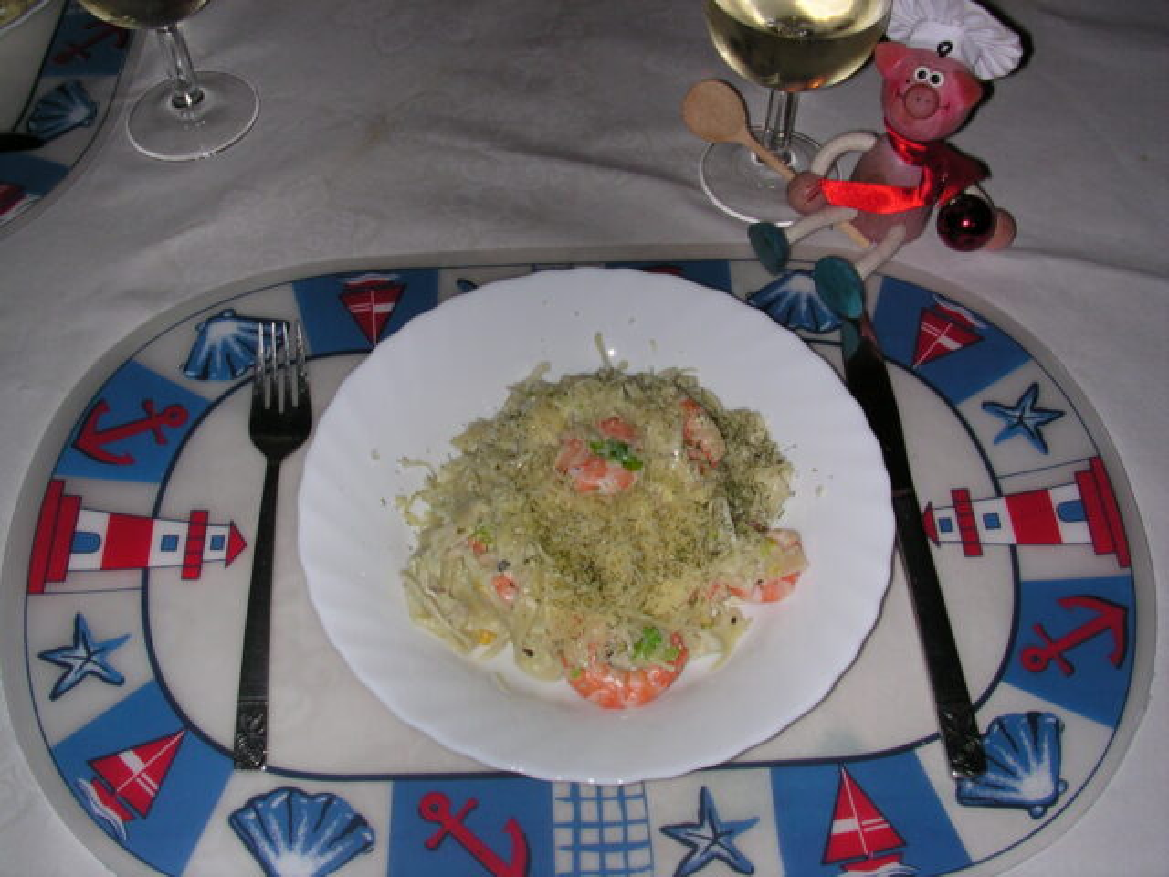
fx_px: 1250
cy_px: 438
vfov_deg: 38.7
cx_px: 584
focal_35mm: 37
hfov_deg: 50.1
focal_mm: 5.6
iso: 100
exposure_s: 1/60
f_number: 4.5
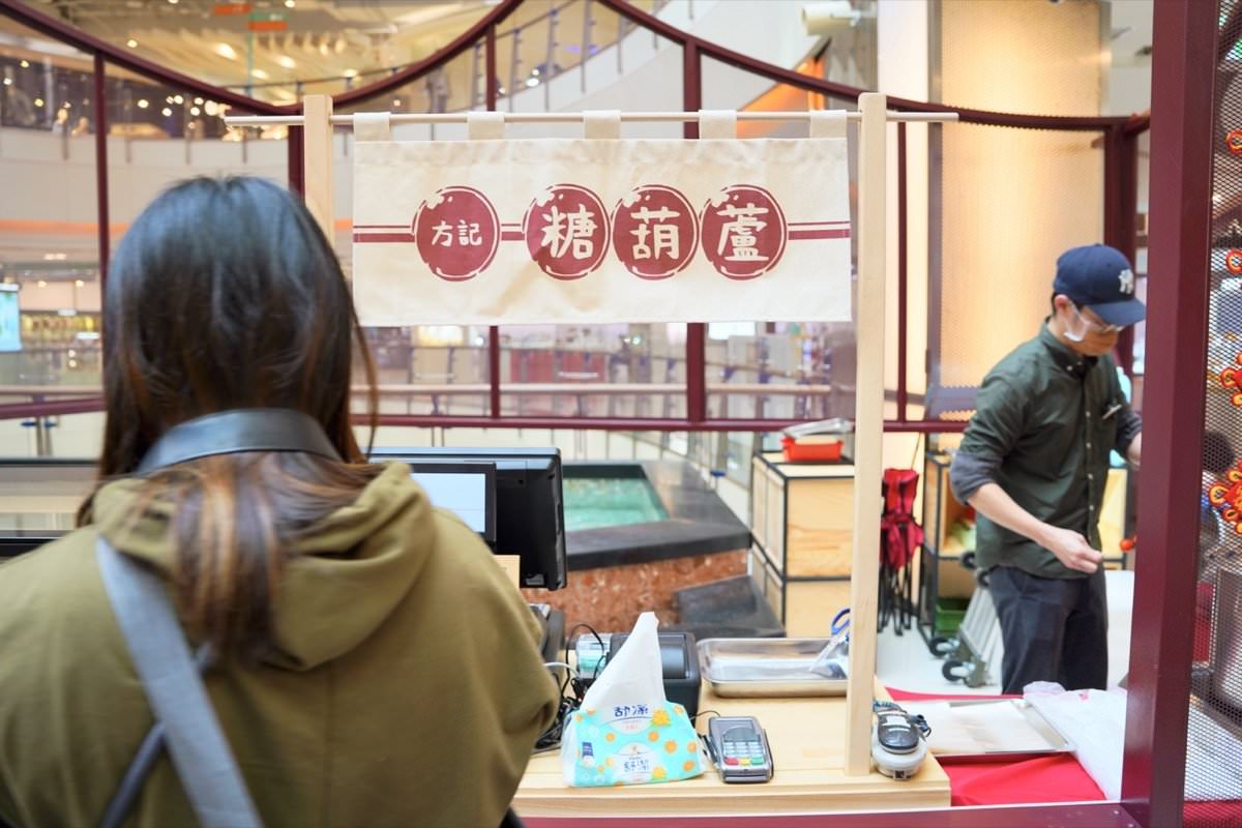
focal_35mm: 28
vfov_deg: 46.4
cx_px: 621
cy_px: 414
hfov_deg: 65.5
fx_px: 966
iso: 200
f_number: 4
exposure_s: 1/60
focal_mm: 28
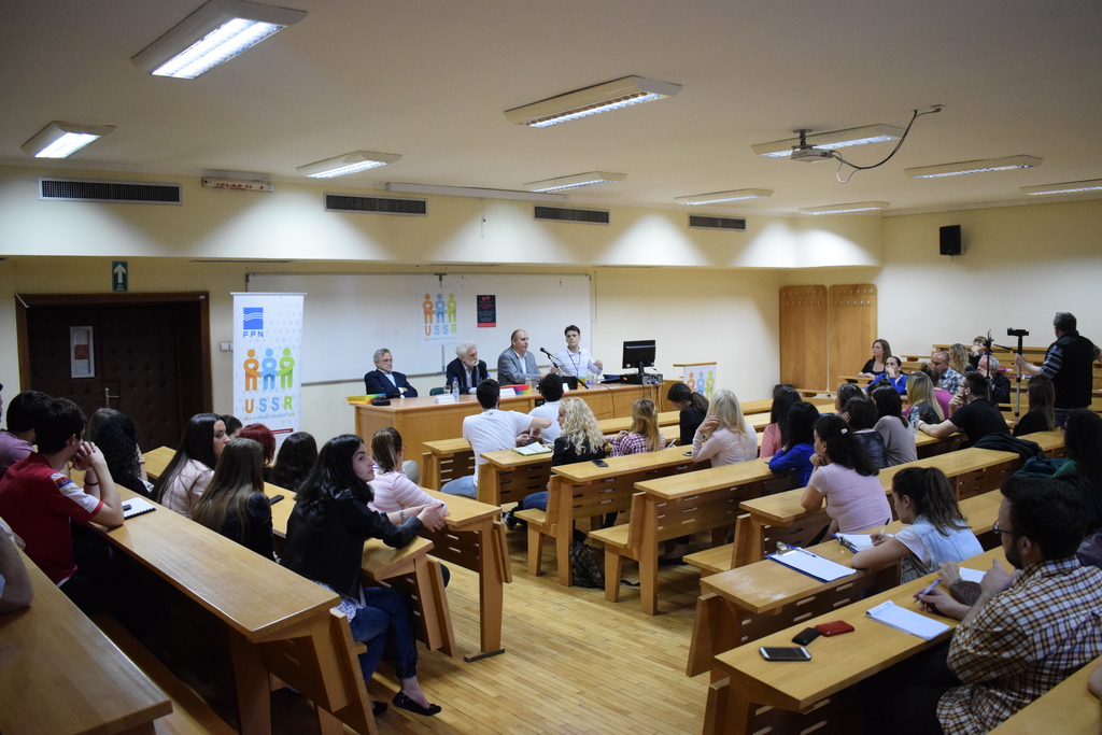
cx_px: 551
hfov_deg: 61.9
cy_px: 368
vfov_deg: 43.6
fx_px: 918
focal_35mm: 30
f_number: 3.8
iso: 3200
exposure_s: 1/100
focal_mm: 20
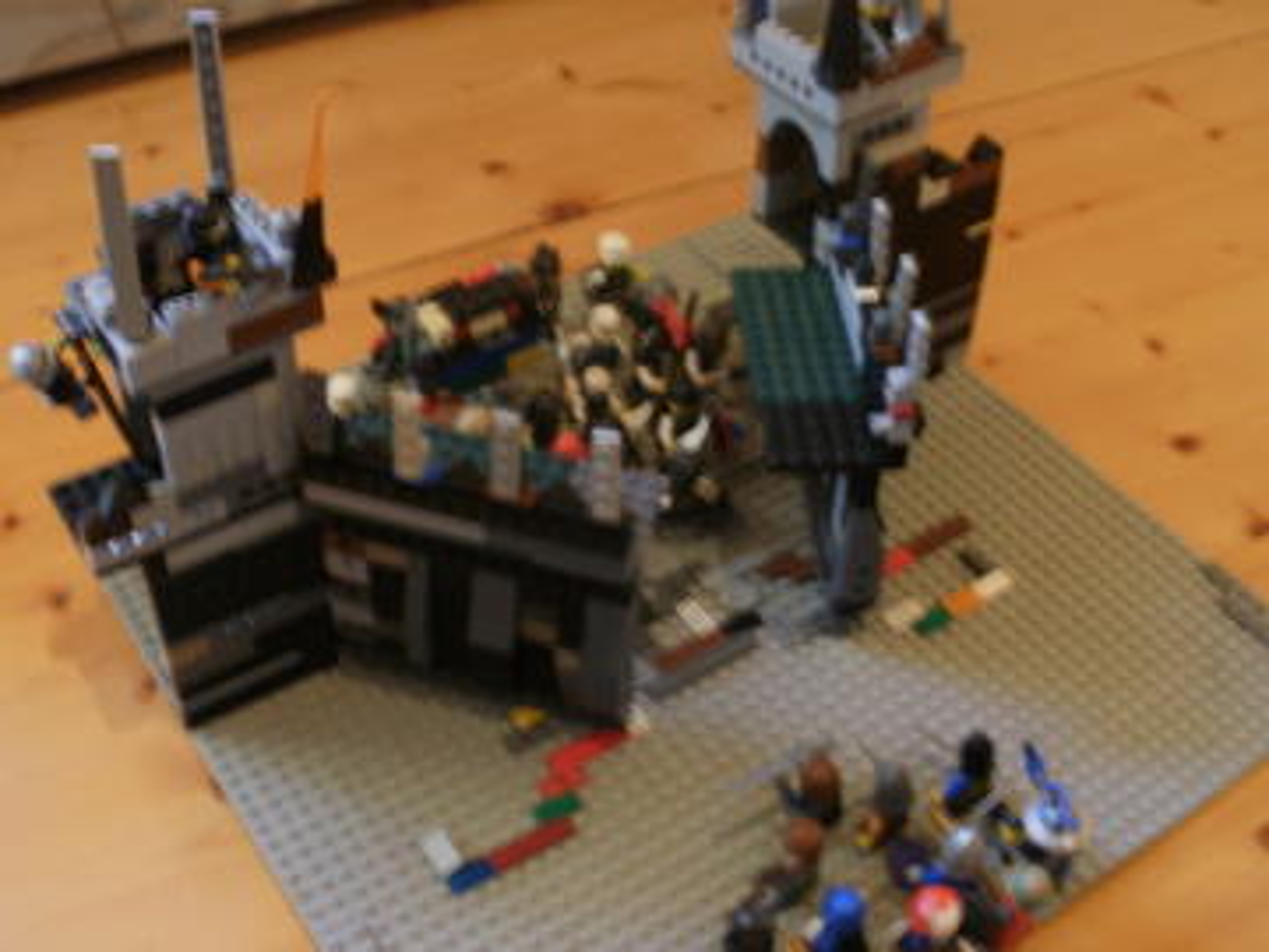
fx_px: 1613
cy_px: 476
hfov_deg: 42.9
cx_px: 634
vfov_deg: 32.9
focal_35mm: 44
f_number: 4
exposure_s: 1/3
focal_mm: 7.7
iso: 125
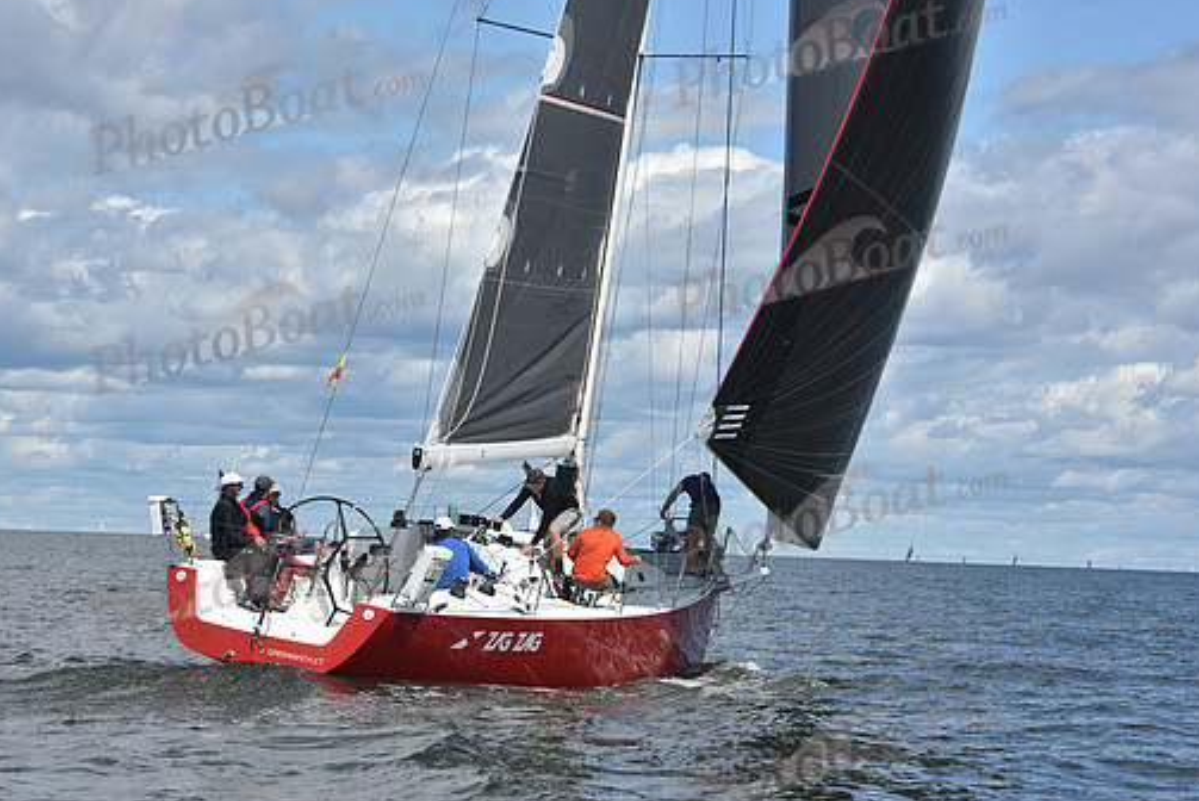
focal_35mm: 121
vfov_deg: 11.3
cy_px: 423
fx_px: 4032
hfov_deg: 16.9
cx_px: 551
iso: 250
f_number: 11
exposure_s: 1/800
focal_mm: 105
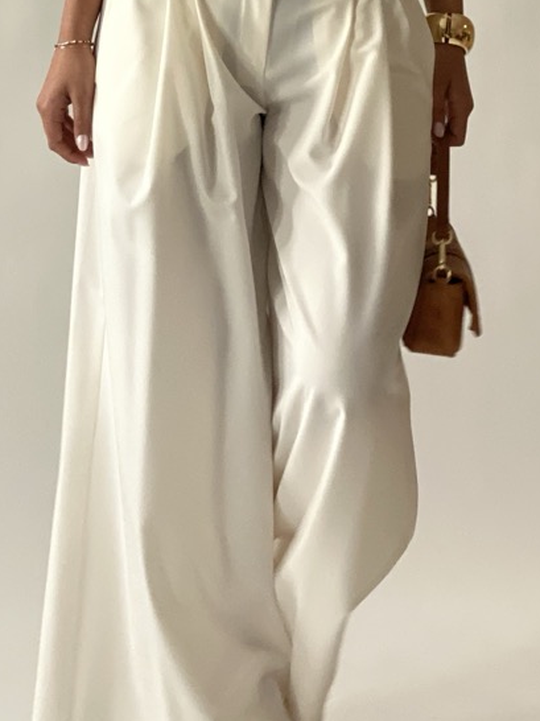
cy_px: 71
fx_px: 2540
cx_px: 177
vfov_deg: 16.0
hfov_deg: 12.1
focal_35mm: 122
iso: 125
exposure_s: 1/50
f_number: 2
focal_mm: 6
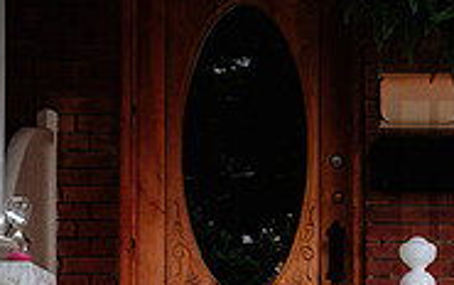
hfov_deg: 11.4
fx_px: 2242
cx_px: 499
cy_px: 414
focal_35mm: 181
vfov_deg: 7.2
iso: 800
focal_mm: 36.5
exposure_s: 1/125
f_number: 4
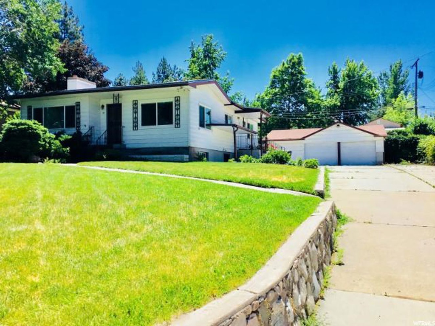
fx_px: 390
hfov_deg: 58.4
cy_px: 163
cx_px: 218
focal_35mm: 31
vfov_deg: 45.4
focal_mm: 3.3
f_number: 2.4
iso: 25
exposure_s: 1/1235
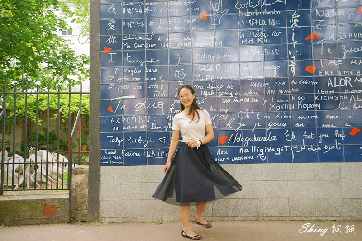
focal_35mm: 32
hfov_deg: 58.7
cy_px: 120
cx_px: 181
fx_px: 322
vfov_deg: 41.1
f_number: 5.6
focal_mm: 32
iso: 125
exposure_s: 1/40
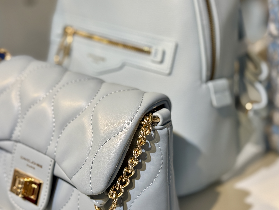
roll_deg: -0.6
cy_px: 105
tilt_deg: -18.9
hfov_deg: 39.7
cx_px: 140
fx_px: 387
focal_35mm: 48
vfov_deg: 30.3
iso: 80
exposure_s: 1/50
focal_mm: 6.76
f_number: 1.78
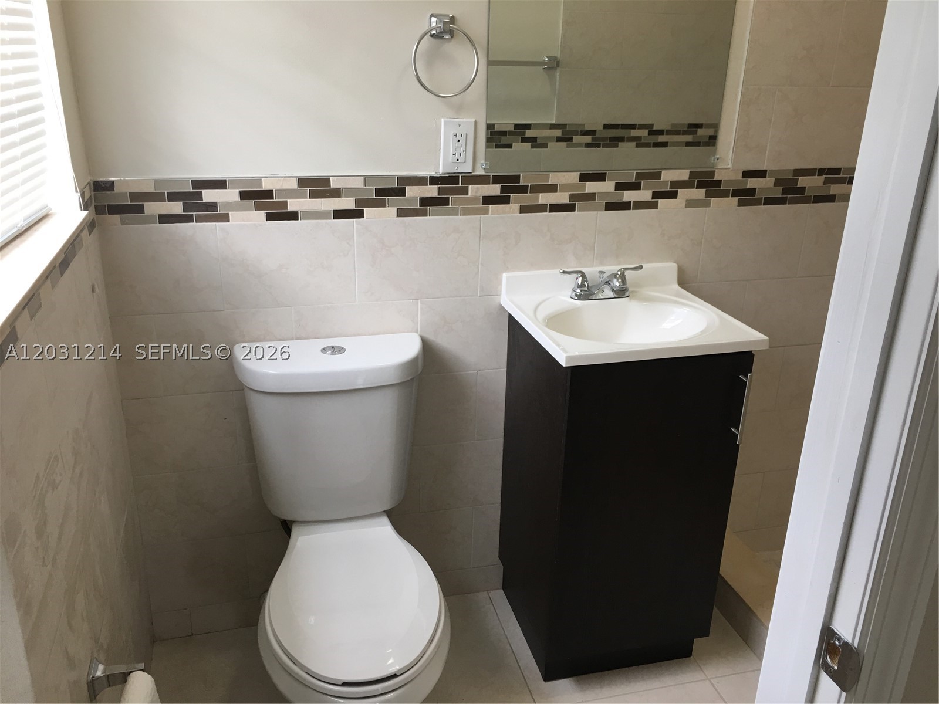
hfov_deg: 61.7
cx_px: 470
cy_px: 352
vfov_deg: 48.2
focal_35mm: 29
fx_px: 787
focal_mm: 4.15
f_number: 2.2
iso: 32
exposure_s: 1/40
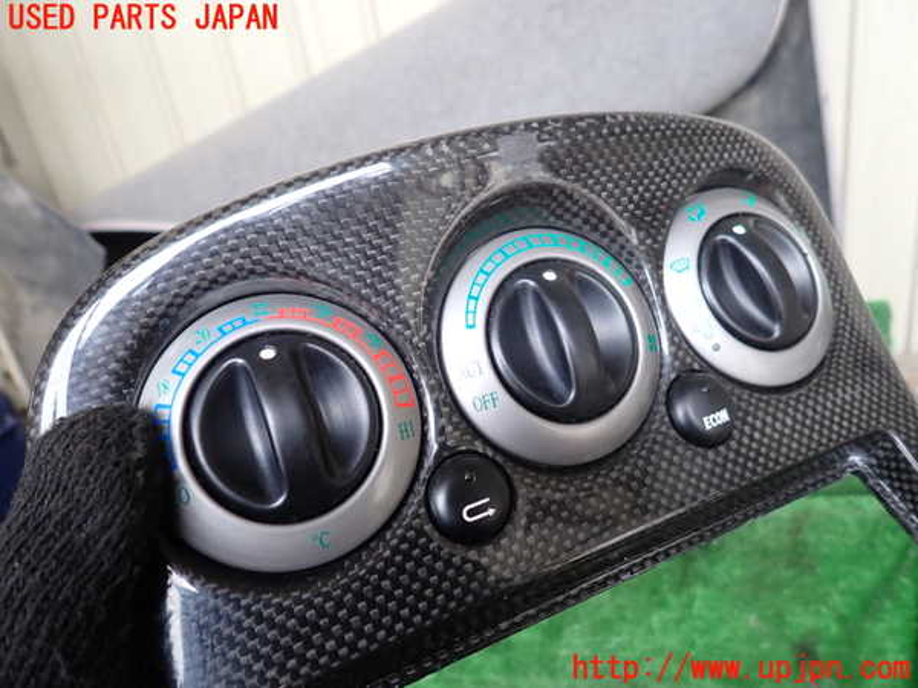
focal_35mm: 25
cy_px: 344
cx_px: 459
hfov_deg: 69.4
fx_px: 663
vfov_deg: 54.9
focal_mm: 4.5
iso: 160
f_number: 2
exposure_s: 1/60
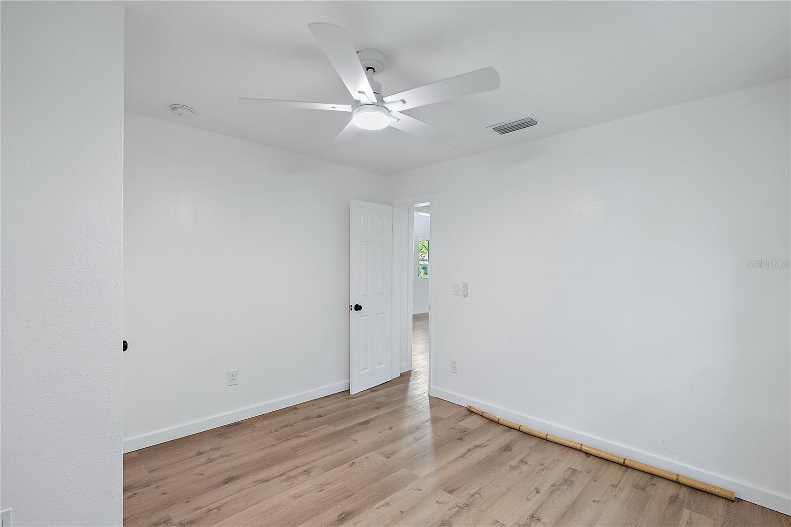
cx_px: 396
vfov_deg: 73.7
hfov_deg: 96.7
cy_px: 264
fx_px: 351
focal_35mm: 16
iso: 1600
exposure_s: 1/40
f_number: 4
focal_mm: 16
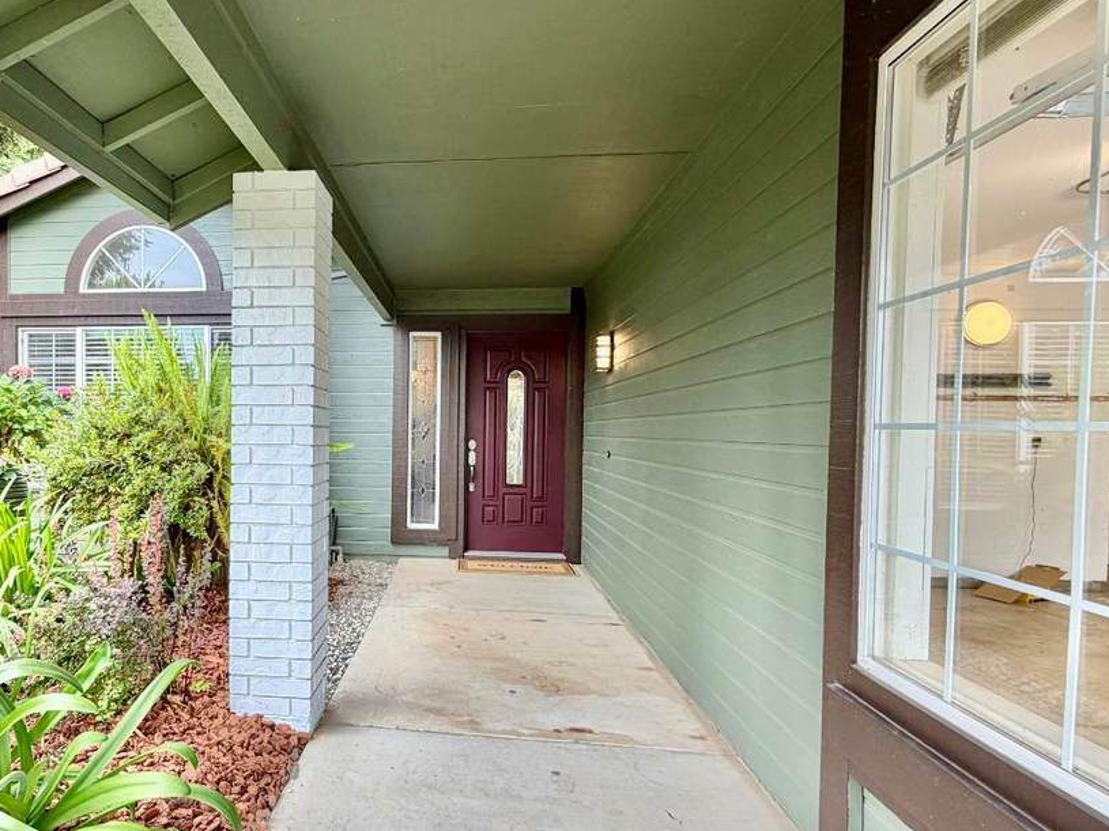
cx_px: 384
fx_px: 705
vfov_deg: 61.0
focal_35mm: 22
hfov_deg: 74.4
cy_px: 449
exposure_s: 1/121
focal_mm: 2.22
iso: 80
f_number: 2.2
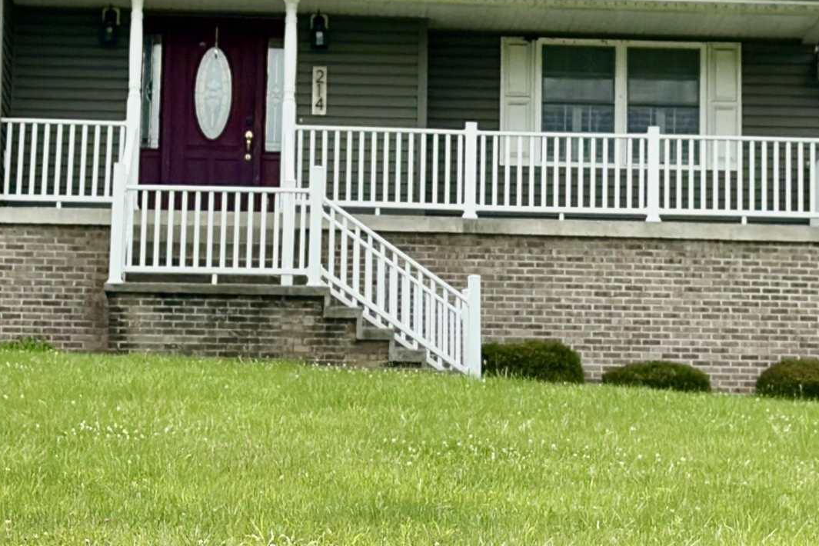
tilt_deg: +9.2
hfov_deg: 14.2
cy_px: 152
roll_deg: -0.5
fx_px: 3276
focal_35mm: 144
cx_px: 523
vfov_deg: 9.5
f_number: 1.78
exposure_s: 1/6211
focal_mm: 6.86
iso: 80
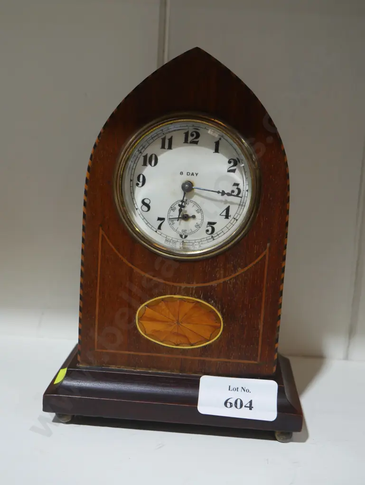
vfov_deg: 39.6
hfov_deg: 30.3
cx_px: 182
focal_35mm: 48
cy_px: 242
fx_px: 674
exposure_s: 1/60
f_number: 5.2
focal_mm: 24
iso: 800
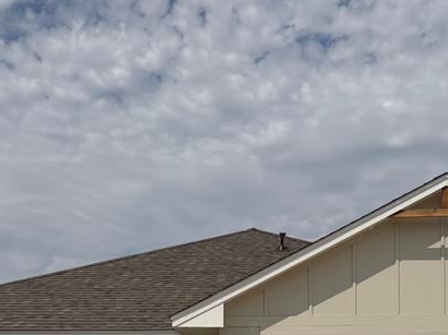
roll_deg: +0.9
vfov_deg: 22.5
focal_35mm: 60
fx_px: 776
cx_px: 266
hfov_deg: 32.1
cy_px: 399
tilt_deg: +2.8
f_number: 1.78
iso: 80
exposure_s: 1/17544
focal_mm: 6.76
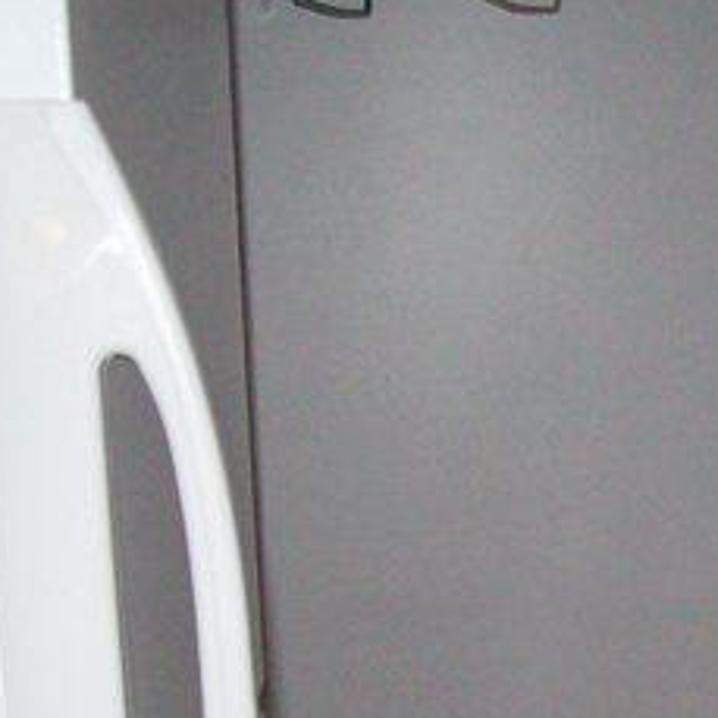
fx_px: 2605
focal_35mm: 111
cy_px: 884
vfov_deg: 15.1
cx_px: 862
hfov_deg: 15.1
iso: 200
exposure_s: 1/64
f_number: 2.7
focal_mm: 6
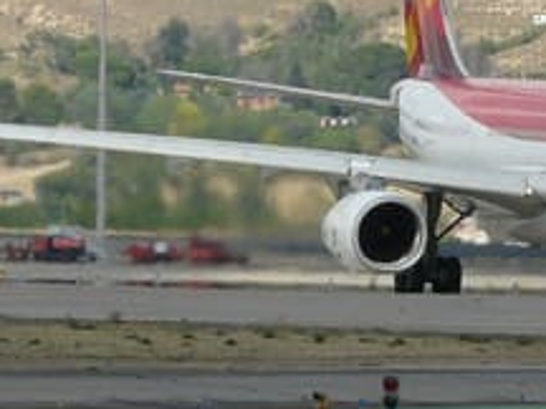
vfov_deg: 1.6
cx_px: 521
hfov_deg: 2.1
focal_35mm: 936
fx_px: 14764
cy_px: 136
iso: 100
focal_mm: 32.5
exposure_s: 1/500
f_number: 5.6
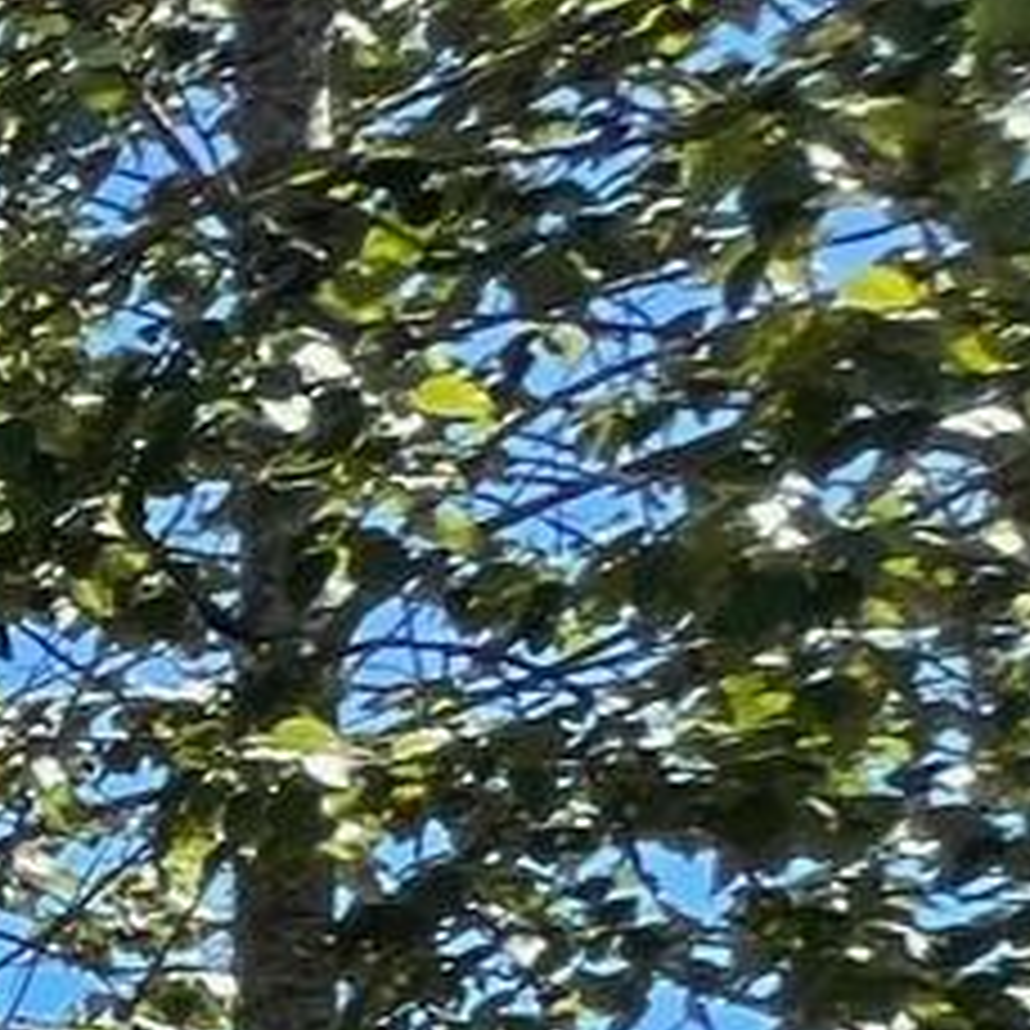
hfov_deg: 7.5
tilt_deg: +3.2
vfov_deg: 13.5
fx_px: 3400
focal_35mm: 101
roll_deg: -0.1
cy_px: 2316
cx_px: -3378
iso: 32
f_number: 1.8
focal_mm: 1.57
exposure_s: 1/508
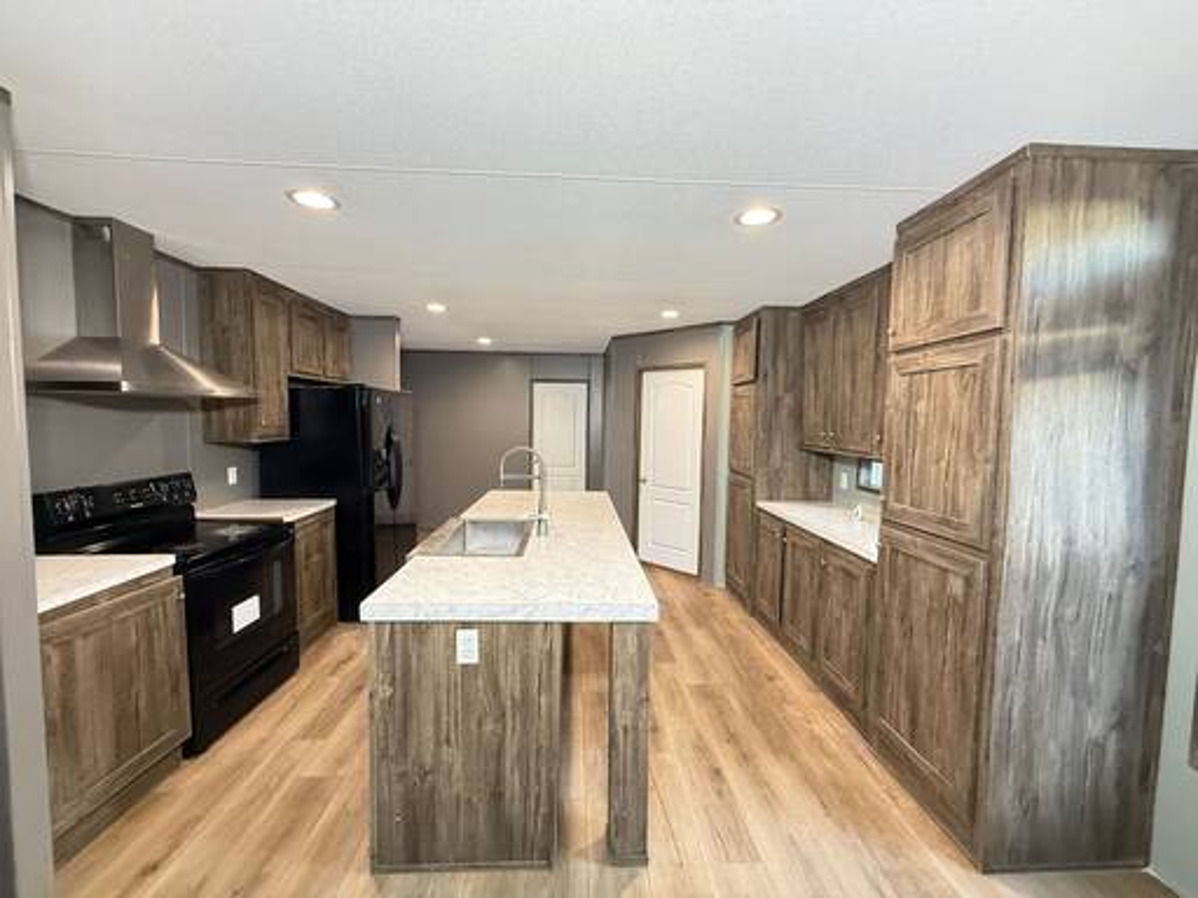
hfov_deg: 102.1
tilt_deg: -0.1
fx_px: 485
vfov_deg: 85.7
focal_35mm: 14
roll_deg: +0.5
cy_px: 449
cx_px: 599
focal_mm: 2.22
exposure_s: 1/60
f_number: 2.2
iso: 500
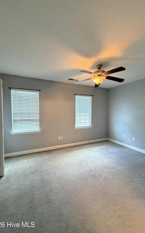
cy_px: 118
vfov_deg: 101.5
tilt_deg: -4.0
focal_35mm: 15
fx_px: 95
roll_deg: -1.2
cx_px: 73
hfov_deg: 74.8
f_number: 2.2
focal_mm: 2.22
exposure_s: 1/60
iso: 500
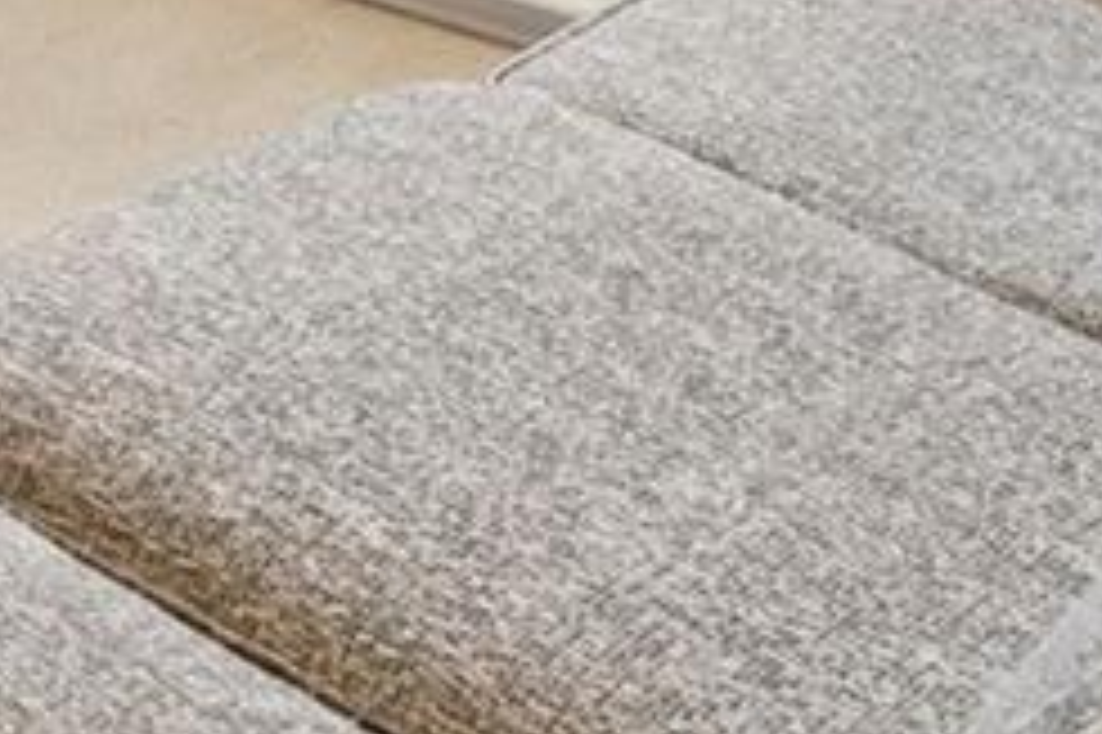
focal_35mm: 98
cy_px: -1144
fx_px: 2998
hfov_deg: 17.1
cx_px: -891
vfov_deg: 11.2
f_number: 8
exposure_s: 1/13
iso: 400
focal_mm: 10
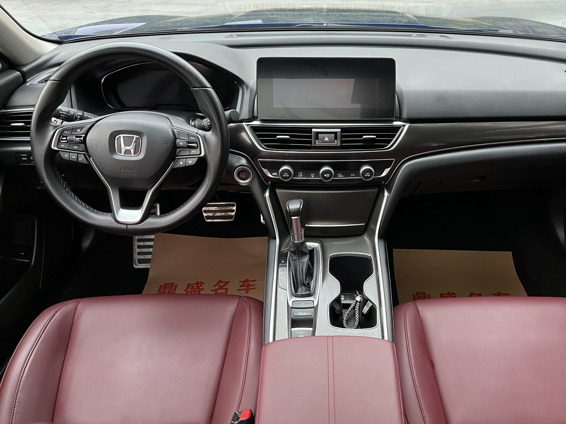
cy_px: 174
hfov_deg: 58.0
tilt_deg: -28.4
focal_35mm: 31
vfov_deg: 45.2
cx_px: 333
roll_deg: -2.0
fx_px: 507
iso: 200
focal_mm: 5.1
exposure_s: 1/60
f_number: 1.6
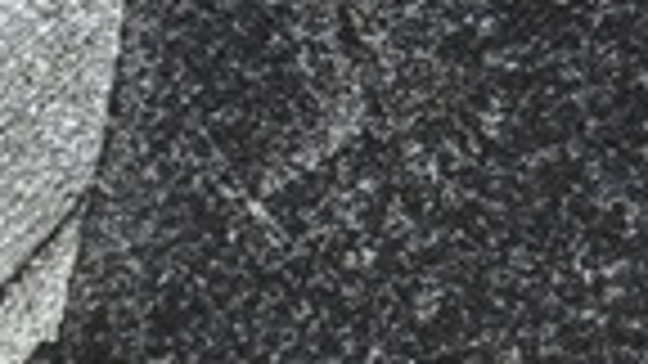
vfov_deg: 3.9
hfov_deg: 7.0
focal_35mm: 302
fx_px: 5189
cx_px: -326
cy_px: 1029
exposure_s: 1/120
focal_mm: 4.71
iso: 80
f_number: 1.7
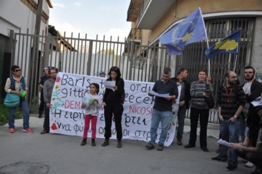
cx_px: 131
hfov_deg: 57.3
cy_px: 87
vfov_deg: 39.9
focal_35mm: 33
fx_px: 240
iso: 500
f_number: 3.8
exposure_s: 1/1250
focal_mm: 22
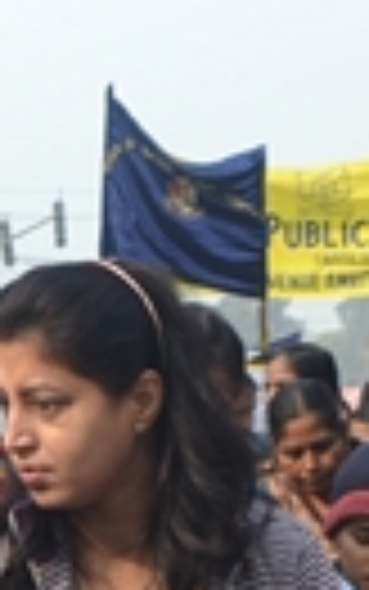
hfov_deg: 6.9
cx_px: -324
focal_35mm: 186
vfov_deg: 10.9
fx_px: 2990
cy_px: 858
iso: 100
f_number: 5.6
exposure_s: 1/125
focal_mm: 20
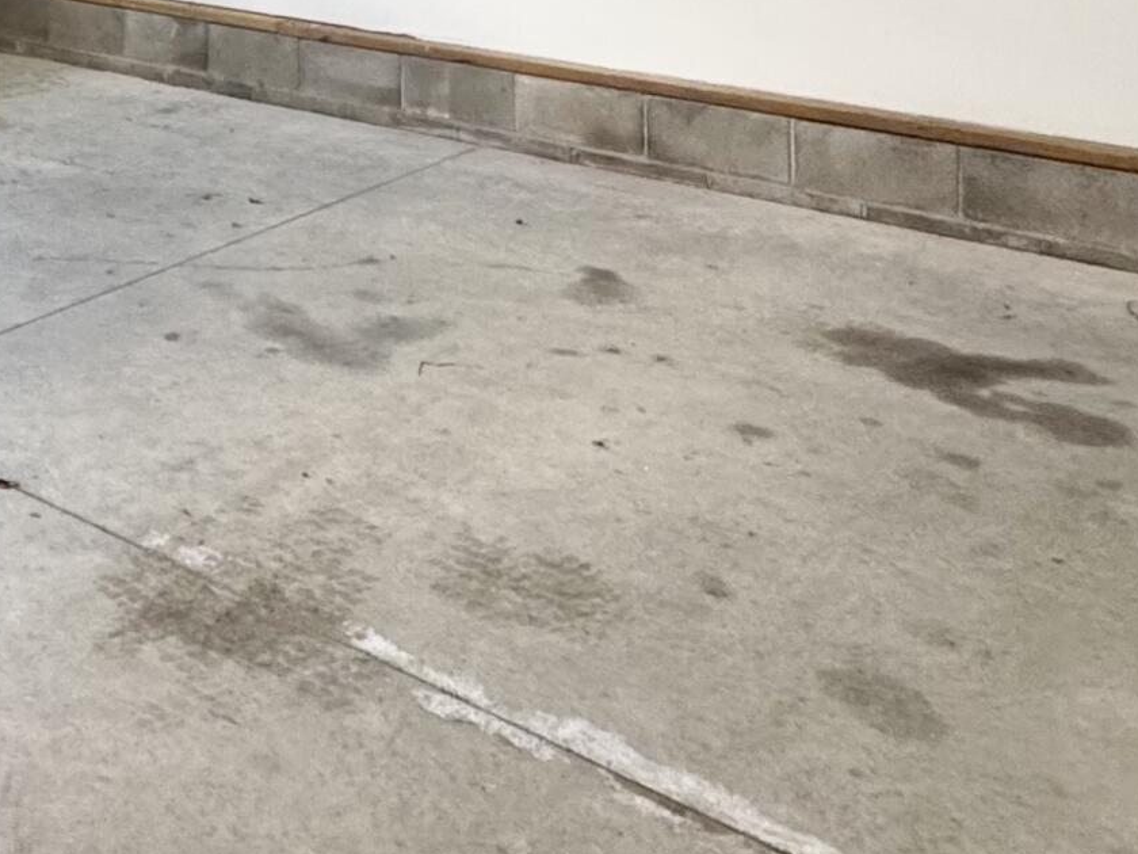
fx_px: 1644
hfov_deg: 32.9
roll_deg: +1.5
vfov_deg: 25.8
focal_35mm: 50
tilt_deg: -3.1
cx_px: -150
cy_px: -197
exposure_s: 1/120
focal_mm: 2.22
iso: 250
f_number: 2.2
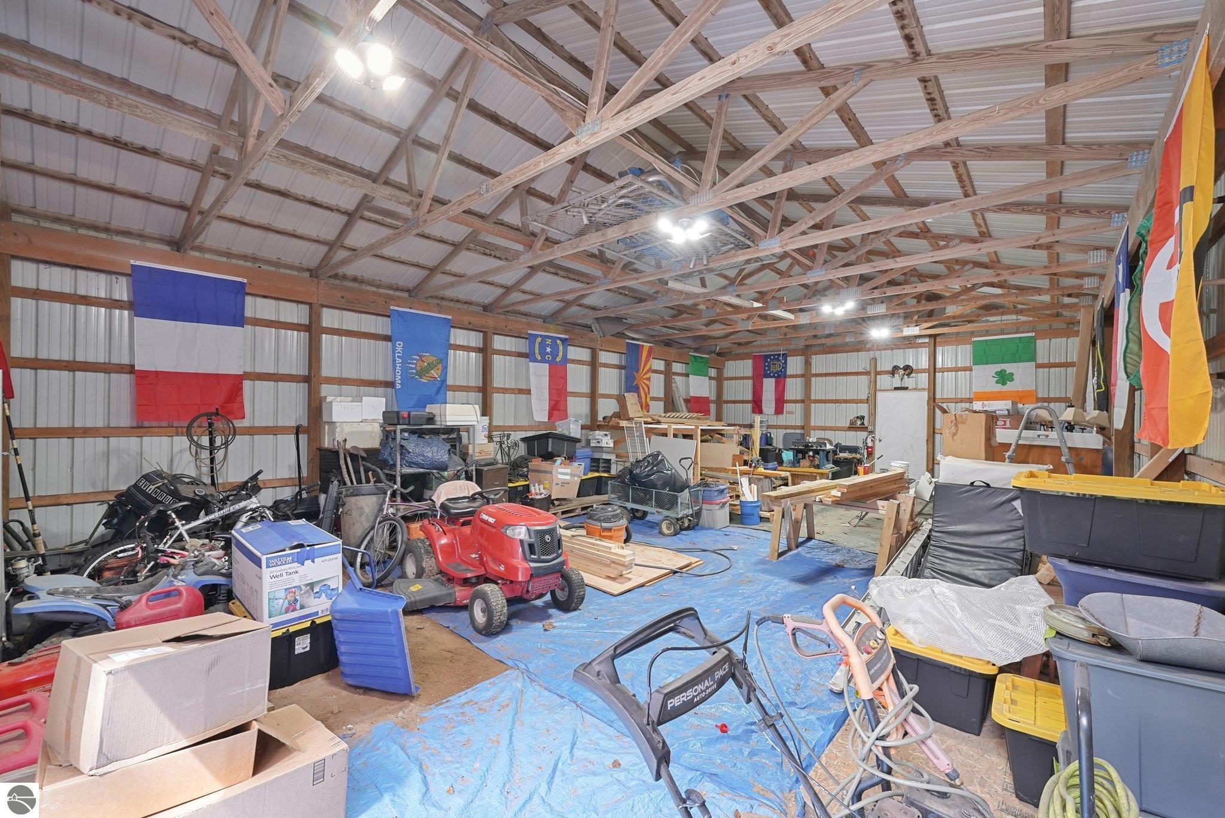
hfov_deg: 104.2
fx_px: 477
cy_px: 409
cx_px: 612
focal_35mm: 14
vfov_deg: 81.3
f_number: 10
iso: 2000
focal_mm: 14
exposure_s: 1/30
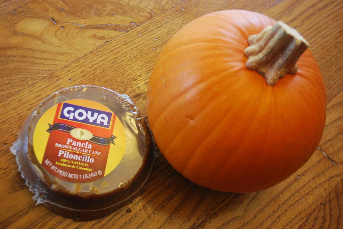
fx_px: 415
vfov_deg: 30.9
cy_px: 114
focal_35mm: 44
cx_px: 172
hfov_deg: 44.9
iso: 800
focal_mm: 29
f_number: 4.8
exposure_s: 1/30
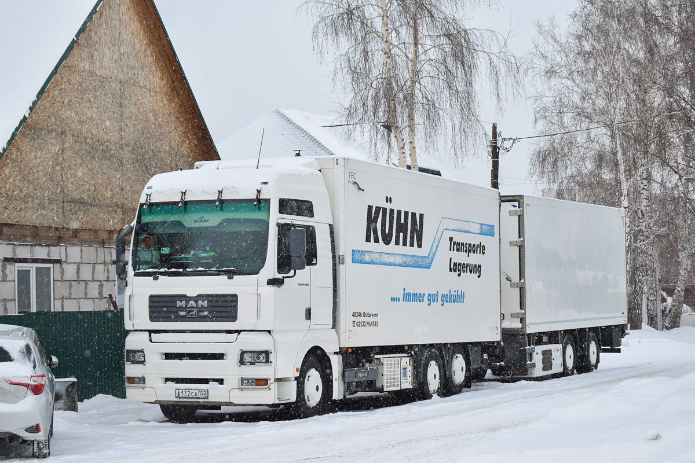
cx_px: 348
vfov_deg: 16.6
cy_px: 232
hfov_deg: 24.6
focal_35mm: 82
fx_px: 1593
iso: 200
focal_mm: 55
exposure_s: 1/400
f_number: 6.3
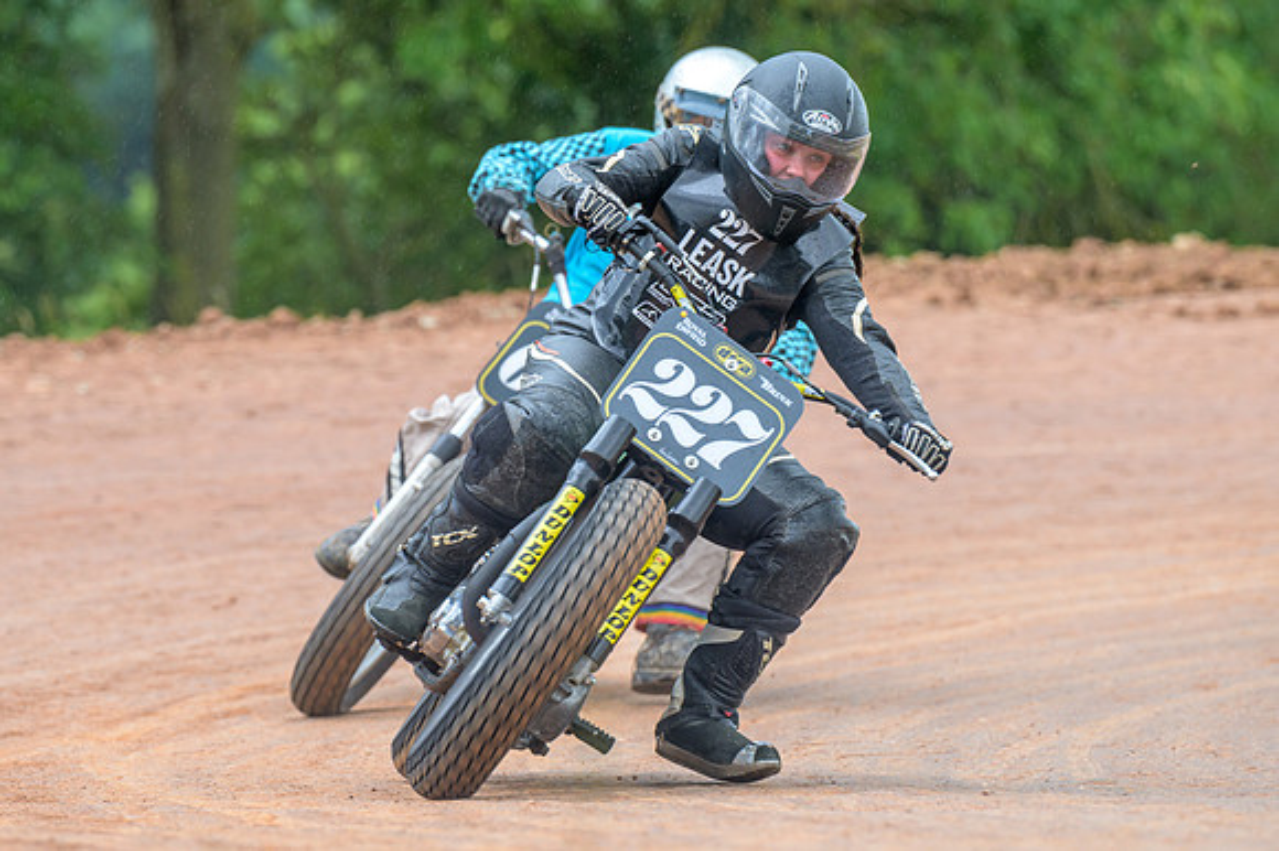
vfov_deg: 4.1
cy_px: 441
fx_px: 11863
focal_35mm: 334
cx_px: 703
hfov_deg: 6.2
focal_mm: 200
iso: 250
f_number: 4
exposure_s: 1/400
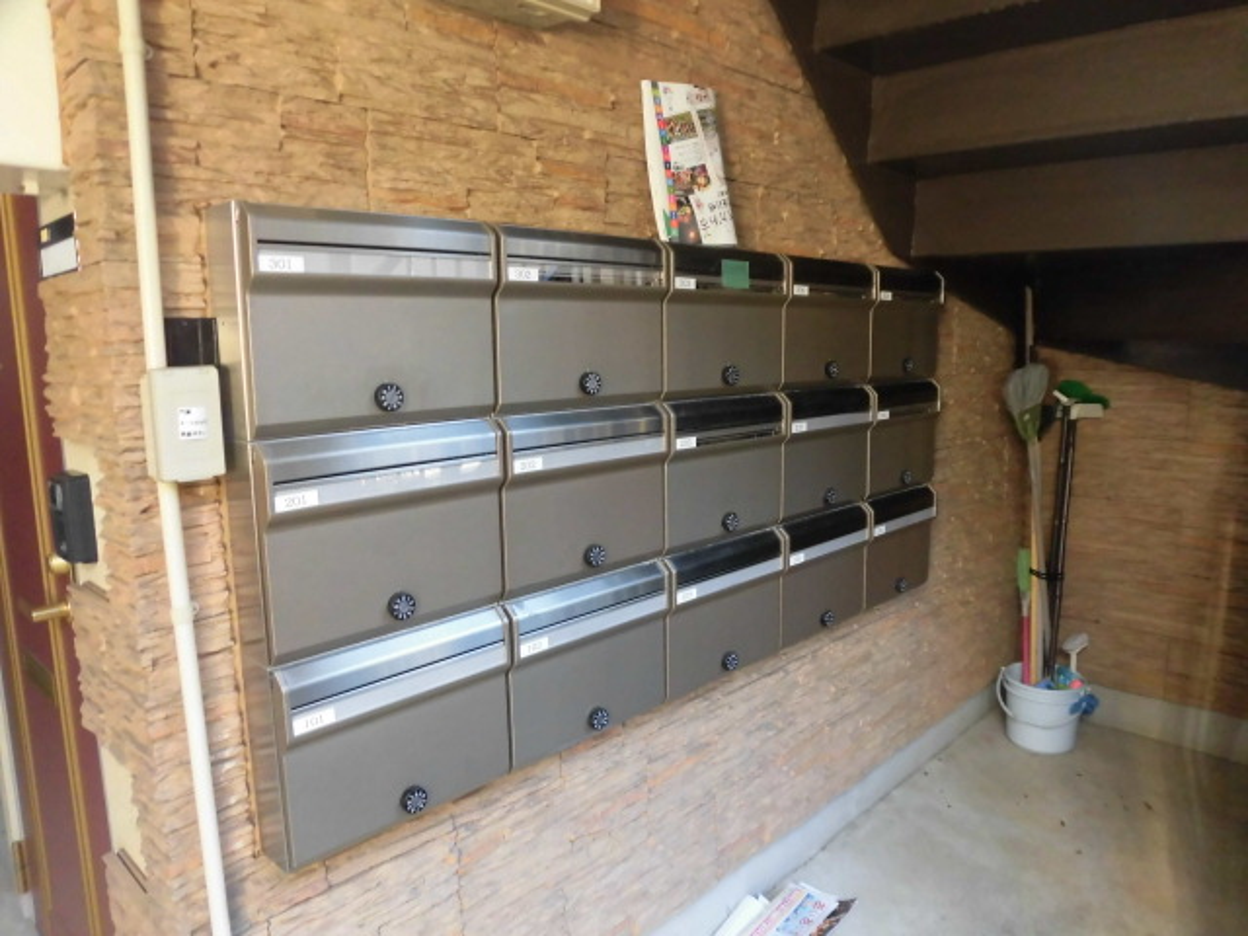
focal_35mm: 24
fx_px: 865
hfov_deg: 71.6
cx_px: 624
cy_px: 468
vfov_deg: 56.8
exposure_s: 1/40
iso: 250
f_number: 3.1
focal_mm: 4.3
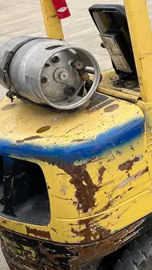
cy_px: 37
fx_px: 401
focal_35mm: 56
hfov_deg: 20.0
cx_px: 189
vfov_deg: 35.4
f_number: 1.6
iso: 50
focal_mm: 5.1
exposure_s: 1/951
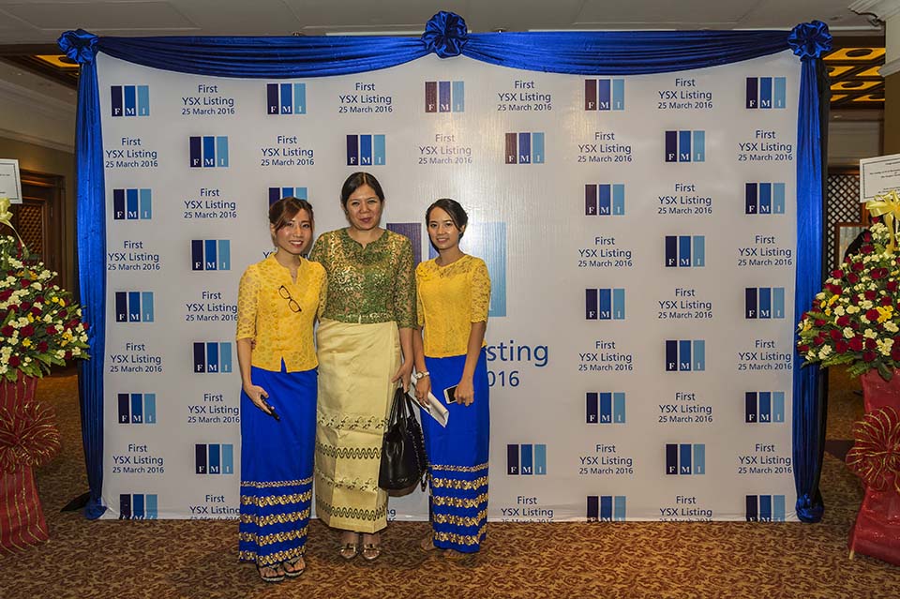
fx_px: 650
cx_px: 450
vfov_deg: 49.5
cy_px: 300
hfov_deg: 69.4
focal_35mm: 26
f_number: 4.5
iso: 640
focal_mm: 26
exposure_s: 1/250
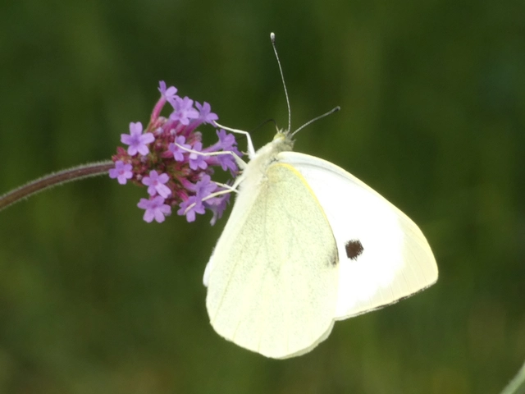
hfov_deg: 7.4
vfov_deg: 5.6
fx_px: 4034
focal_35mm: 266
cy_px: 197
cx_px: 262
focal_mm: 47.6
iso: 125
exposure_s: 1/80
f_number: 5.5
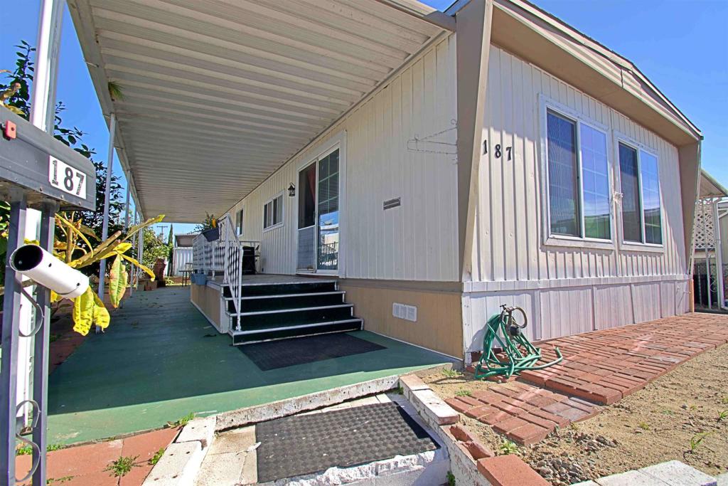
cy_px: 243
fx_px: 303
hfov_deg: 100.4
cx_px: 364
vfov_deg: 77.3
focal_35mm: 15
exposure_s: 1/200
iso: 100
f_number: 9
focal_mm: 10
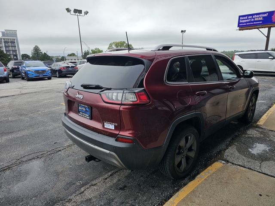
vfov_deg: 58.9
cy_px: 103
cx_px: 138
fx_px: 183
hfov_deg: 73.9
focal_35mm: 23
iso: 10
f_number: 1.7
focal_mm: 6.3
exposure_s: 1/634
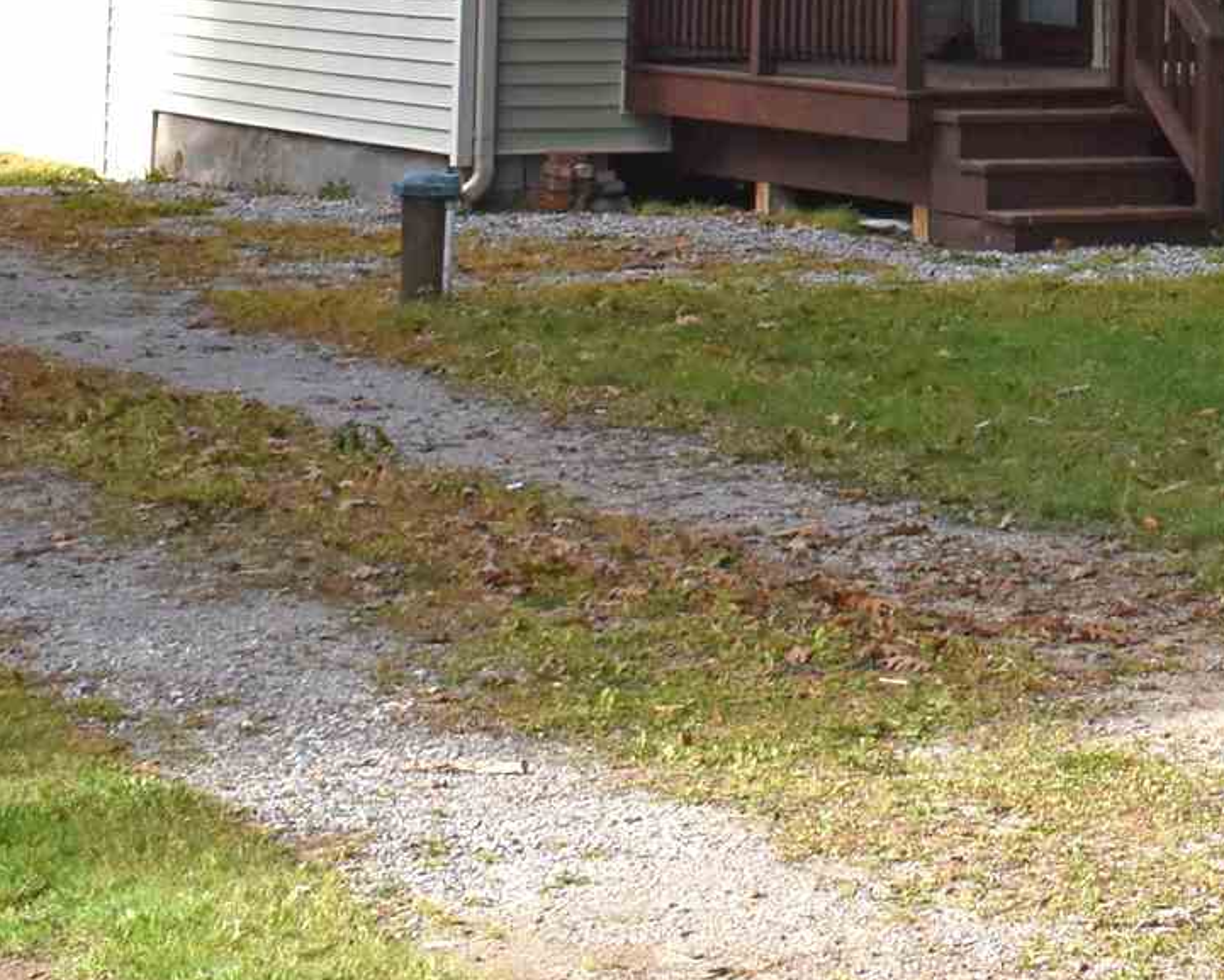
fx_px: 5000
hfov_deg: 13.4
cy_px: -552
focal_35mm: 138
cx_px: 1681
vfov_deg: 10.7
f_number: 8
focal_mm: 23
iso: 360
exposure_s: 1/500
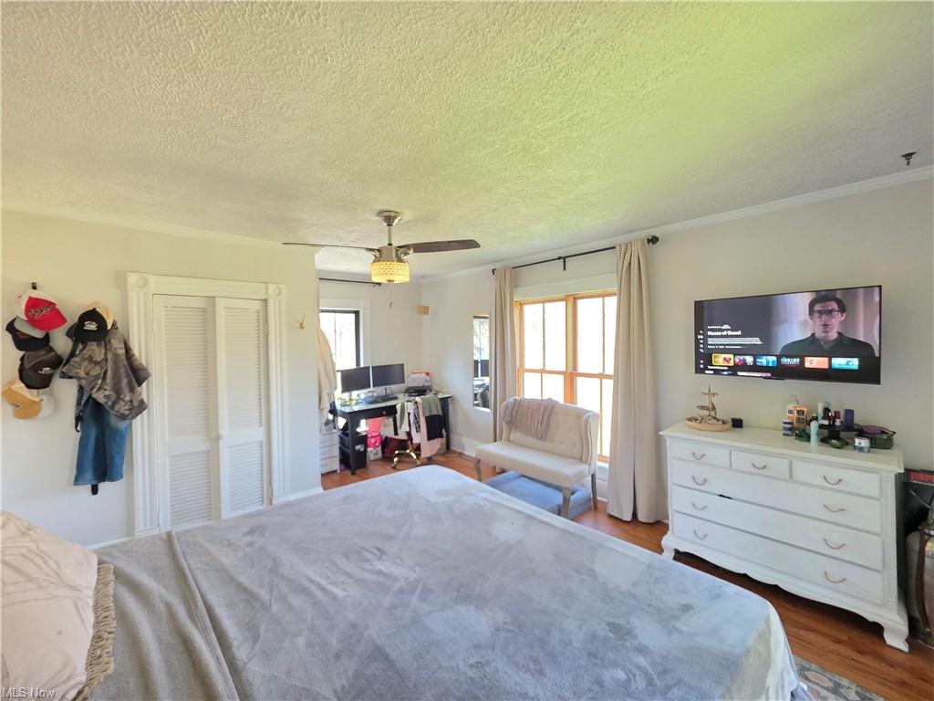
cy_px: 350
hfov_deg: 106.2
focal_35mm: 13
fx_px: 351
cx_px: 467
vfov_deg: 89.9
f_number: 1.9
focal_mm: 2.2
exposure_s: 1/60
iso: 250
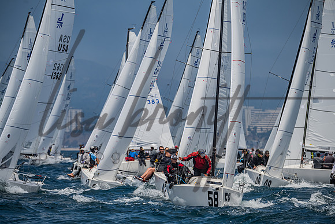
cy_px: 112
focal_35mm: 280
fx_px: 2606
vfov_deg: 4.9
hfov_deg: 7.4
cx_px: 168
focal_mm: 280
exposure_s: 1/2500
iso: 400
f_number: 6.3
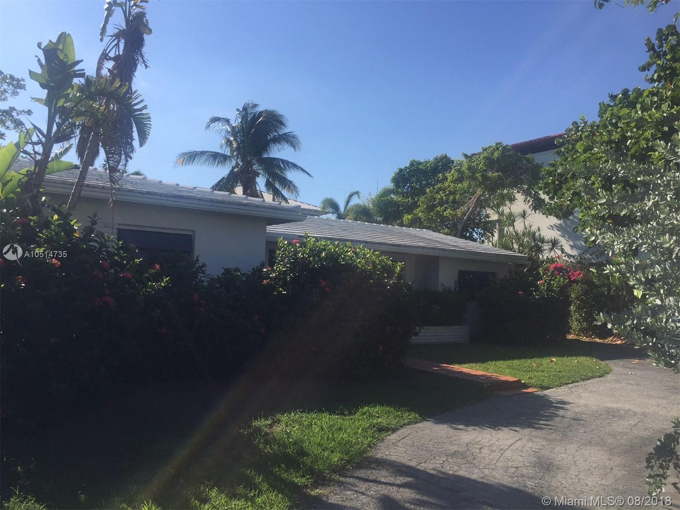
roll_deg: -2.9
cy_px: 255
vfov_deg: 48.2
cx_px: 340
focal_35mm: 29
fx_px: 570
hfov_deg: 61.7
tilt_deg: +5.0
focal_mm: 4.15
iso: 32
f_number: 2.2
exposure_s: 1/2326
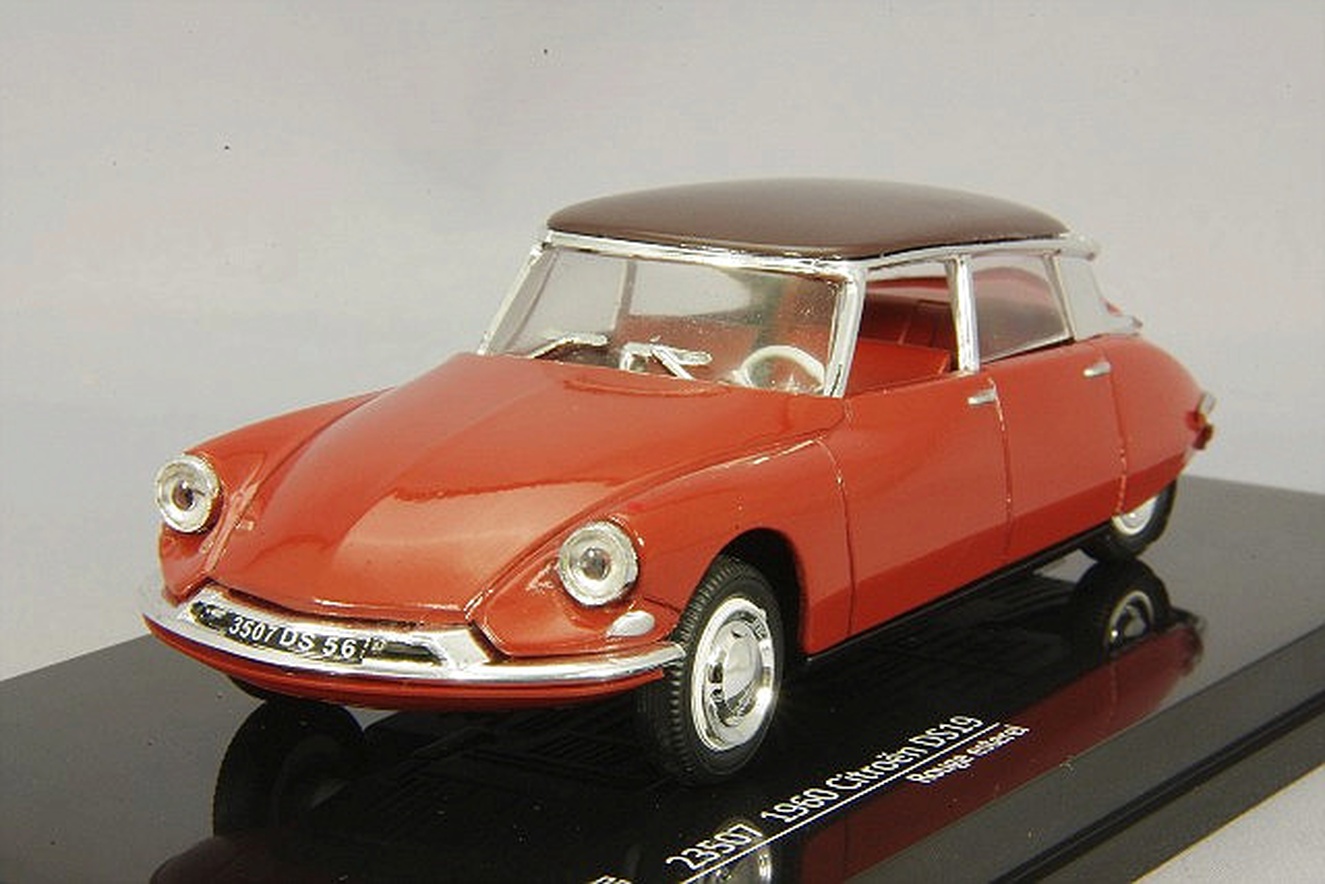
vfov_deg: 12.2
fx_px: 4123
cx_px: 662
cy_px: 442
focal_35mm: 112
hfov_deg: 18.3
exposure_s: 1
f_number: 32
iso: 400
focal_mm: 75
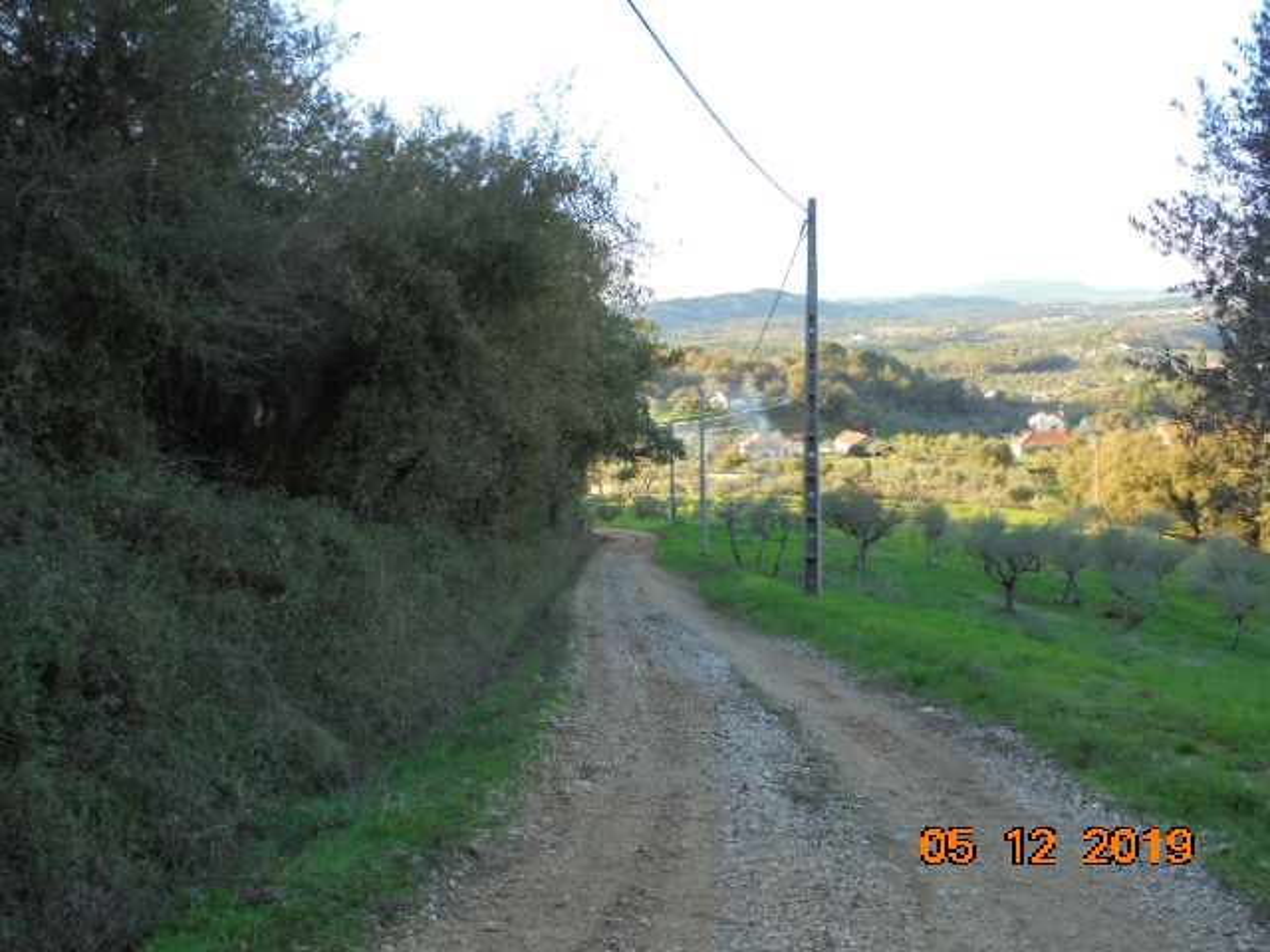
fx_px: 1247
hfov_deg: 54.0
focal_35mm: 34
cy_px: 476
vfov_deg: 41.8
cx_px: 635
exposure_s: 1/100
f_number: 4
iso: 100
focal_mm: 6.1
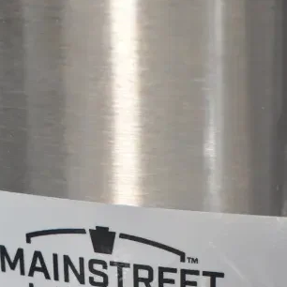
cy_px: 426
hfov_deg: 12.0
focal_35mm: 145
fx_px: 1360
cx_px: 128
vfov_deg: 11.6
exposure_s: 1/200
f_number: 7.1
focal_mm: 38
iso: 6400
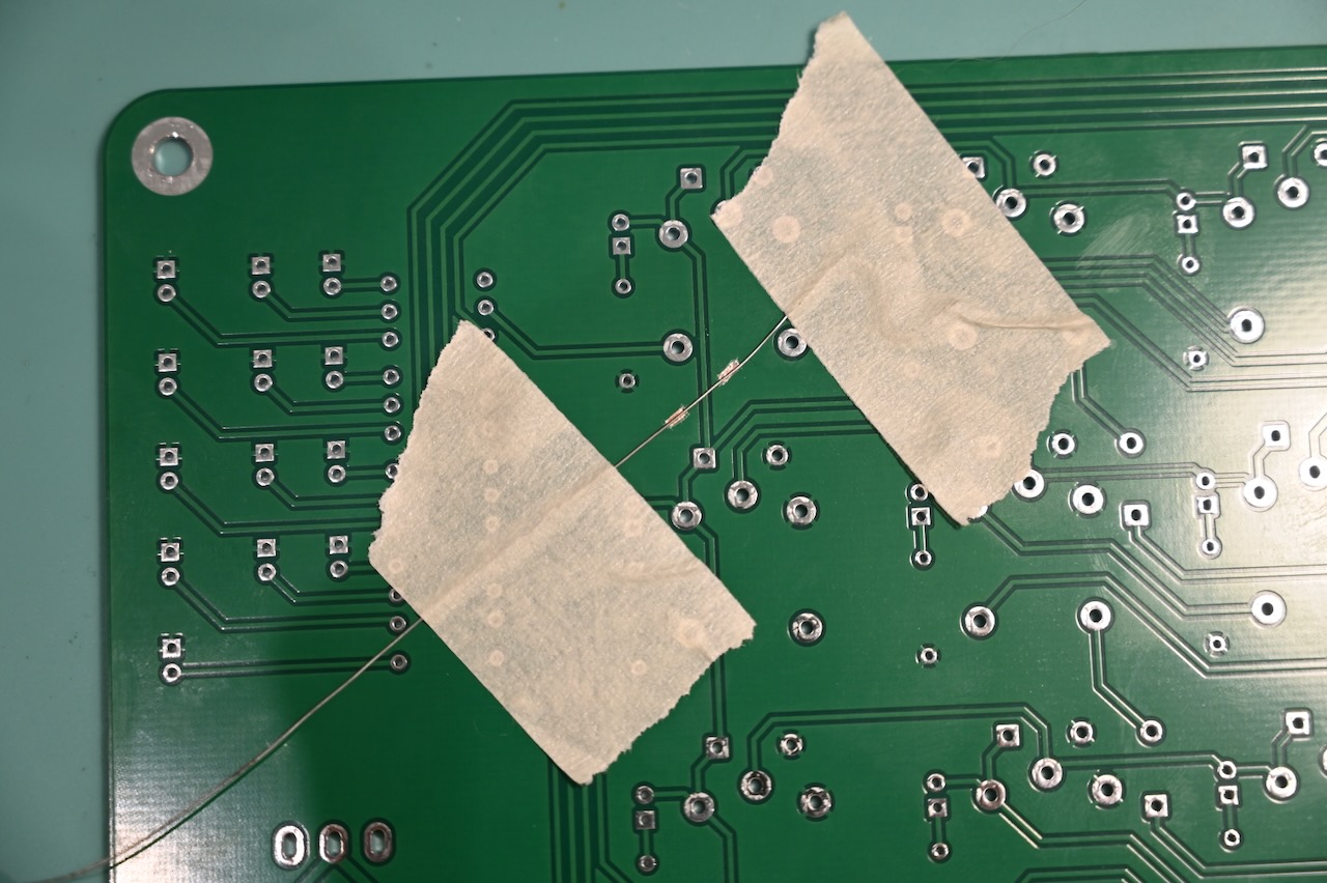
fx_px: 2579
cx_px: 664
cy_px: 442
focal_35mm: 70
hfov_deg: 28.9
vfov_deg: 19.4
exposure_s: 1/125
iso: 720
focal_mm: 70
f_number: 4
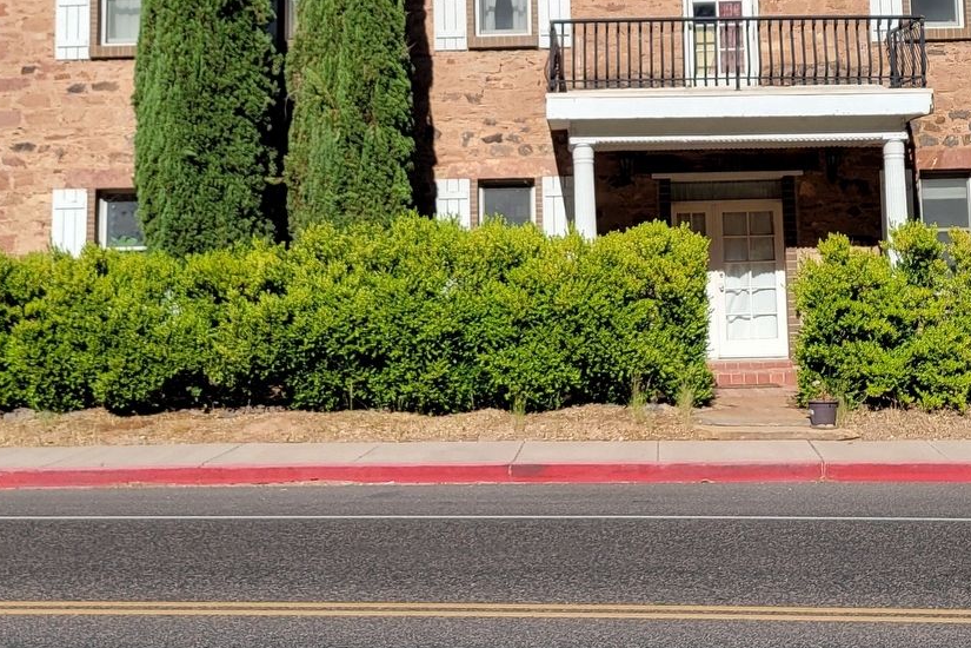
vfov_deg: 22.2
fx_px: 1591
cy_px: 18
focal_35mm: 59
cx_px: 632
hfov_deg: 33.7
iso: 40
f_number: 1.8
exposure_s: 1/2524
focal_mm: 5.4
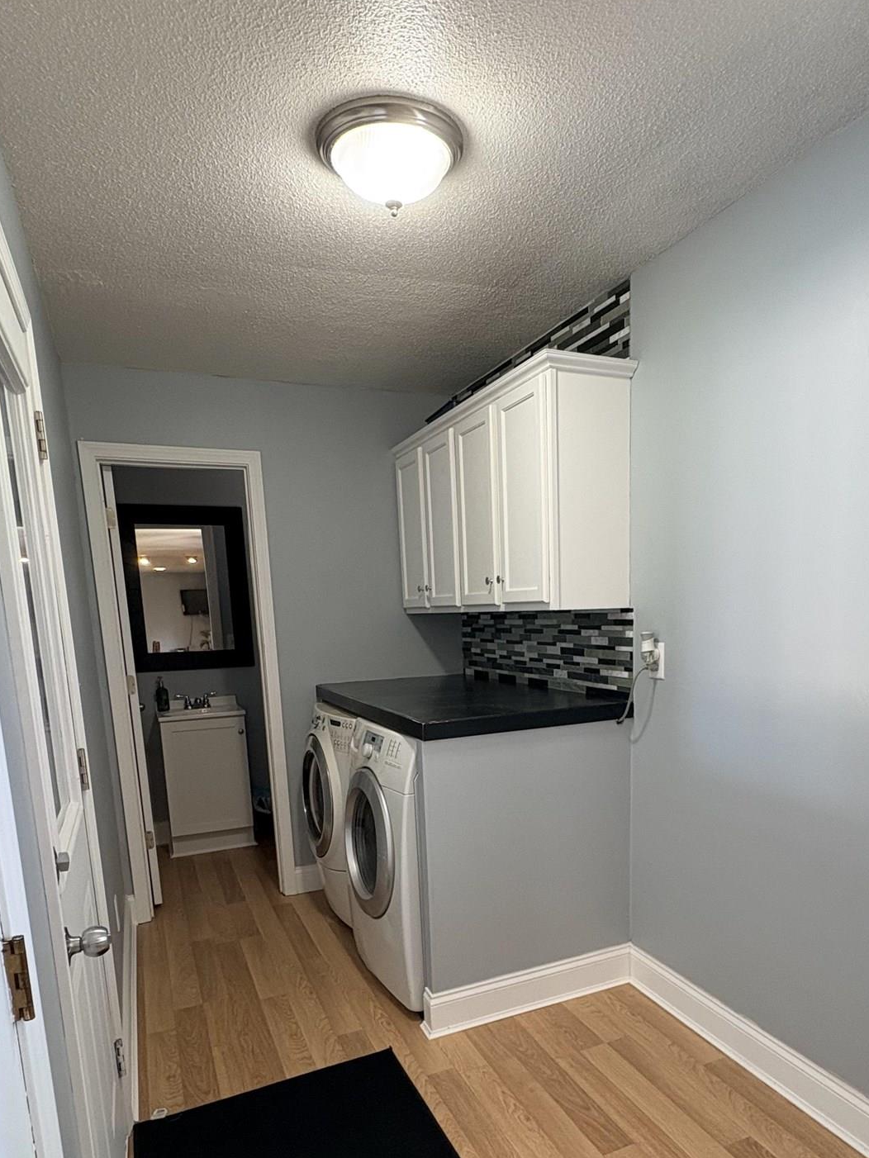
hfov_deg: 58.7
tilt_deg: -8.8
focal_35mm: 23
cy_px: 743
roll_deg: +1.6
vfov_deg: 72.3
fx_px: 770
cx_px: 494
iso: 250
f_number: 2.2
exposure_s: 1/60
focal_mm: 2.22
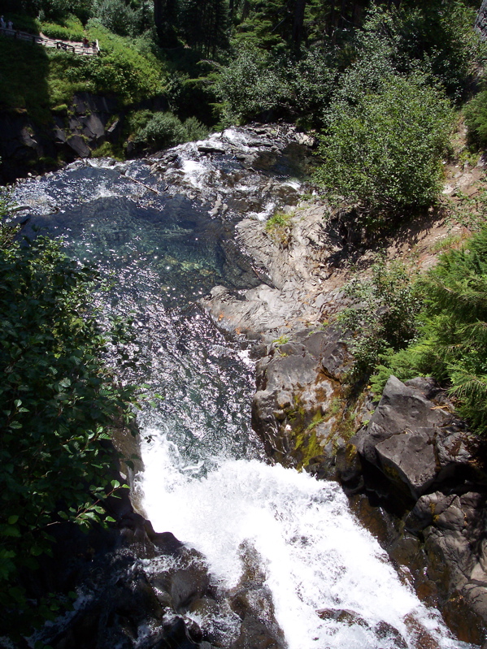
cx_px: 244
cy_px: 324
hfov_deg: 37.7
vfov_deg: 49.0
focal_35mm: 38
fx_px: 713
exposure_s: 1/500
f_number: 4.8
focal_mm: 8
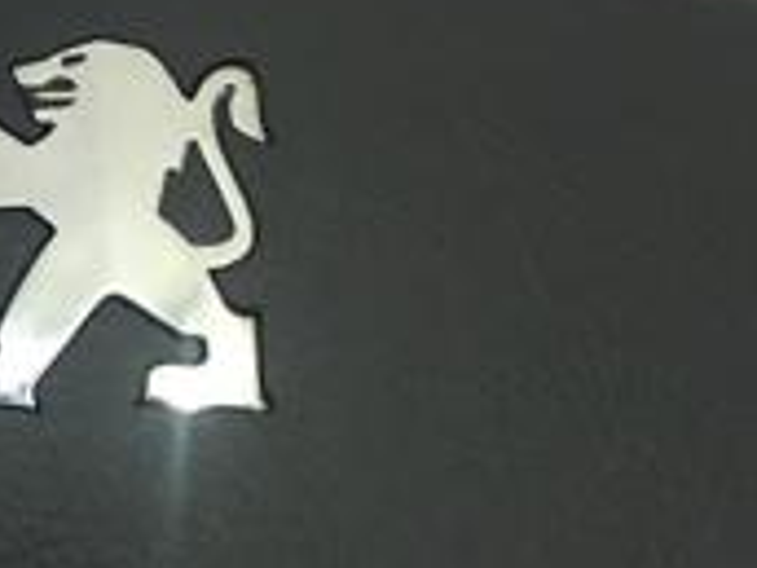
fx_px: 2362
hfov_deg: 17.9
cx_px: 57
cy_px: 647
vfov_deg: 13.4
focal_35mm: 108
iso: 32
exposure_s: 1/33
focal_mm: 4.15
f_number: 2.2
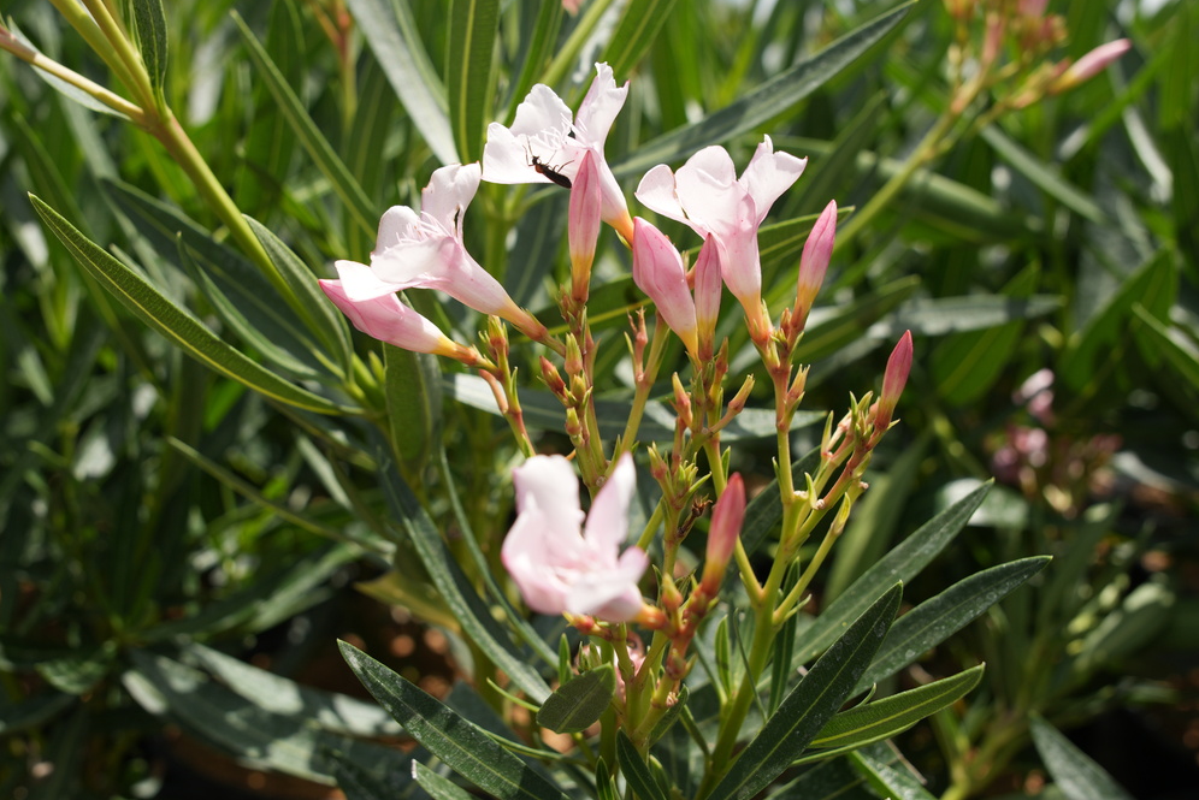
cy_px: 393
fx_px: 1233
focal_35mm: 37
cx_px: 587
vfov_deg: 36.0
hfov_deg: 51.9
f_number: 6.3
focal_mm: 24
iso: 100
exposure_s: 1/400
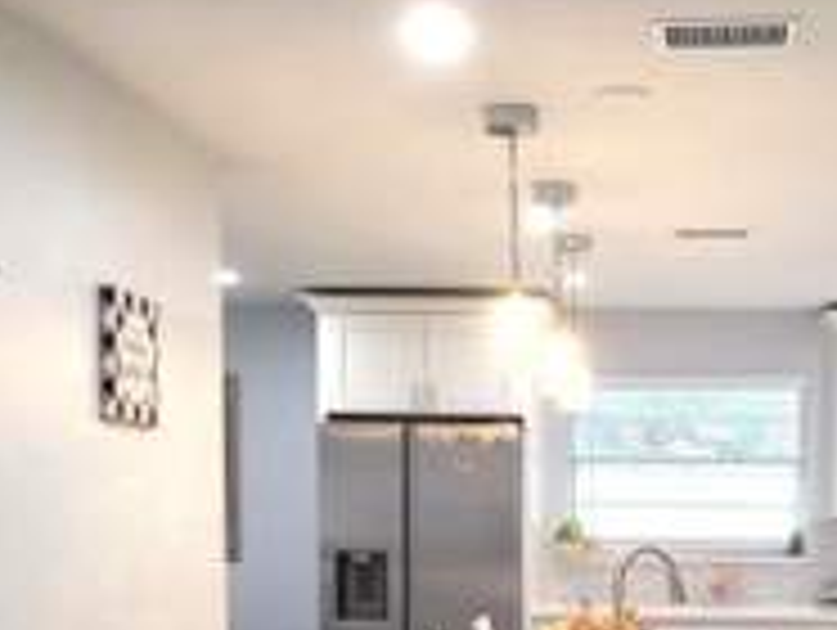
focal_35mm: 67
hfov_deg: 28.5
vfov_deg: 21.3
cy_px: 603
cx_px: 639
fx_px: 1622
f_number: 1.8
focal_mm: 5
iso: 160
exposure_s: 1/120
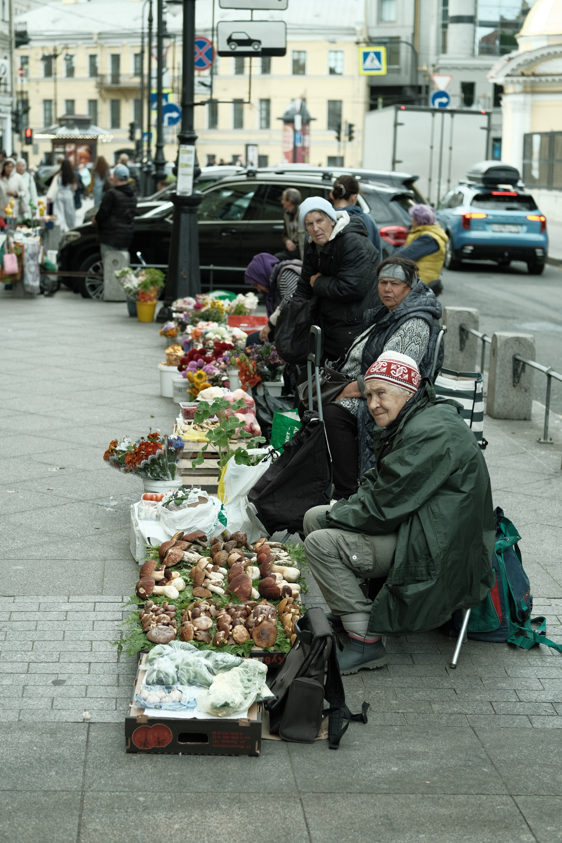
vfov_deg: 27.0
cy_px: 422
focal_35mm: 75
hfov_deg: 18.2
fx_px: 1756
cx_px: 281
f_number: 2.8
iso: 160
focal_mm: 50
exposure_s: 1/400
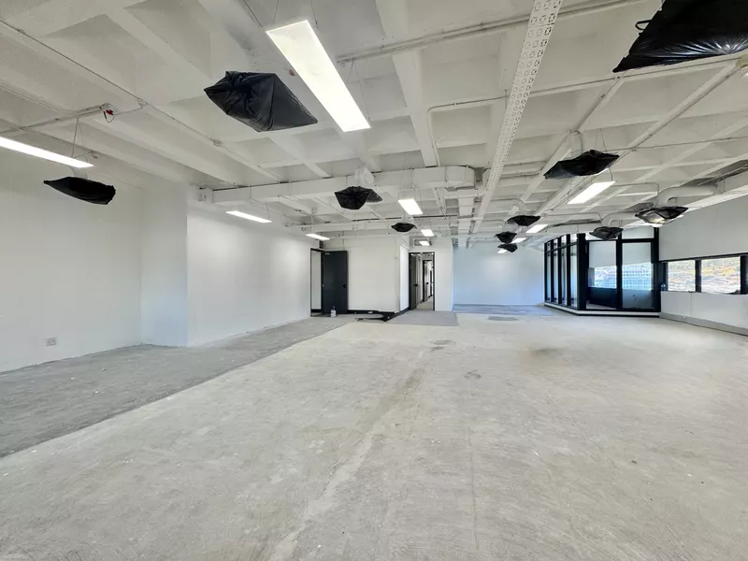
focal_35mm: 14
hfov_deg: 102.1
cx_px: 374
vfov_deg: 85.7
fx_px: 303
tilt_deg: -0.1
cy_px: 280
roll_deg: -0.2
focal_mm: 2.22
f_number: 2.2
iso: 80
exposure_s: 1/100
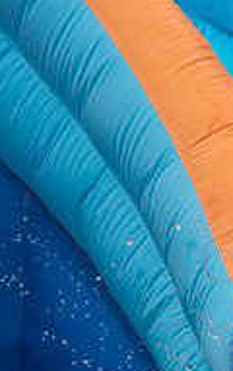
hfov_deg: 4.6
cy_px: 336
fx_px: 2824
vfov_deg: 7.5
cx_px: 560
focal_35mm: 279
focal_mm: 85
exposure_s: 1/1000
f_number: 13
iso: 800
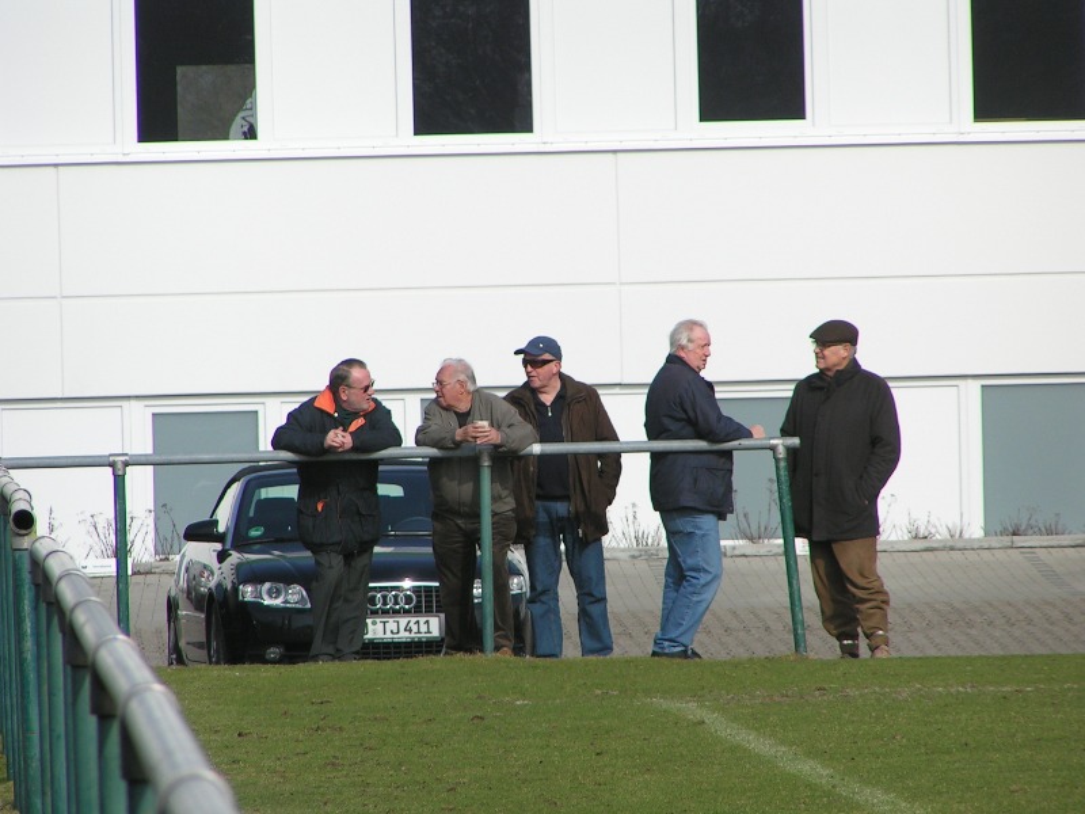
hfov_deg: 5.2
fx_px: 11911
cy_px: 407
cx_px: 542
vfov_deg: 3.9
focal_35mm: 380
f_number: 4.5
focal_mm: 58
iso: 50
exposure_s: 1/1000
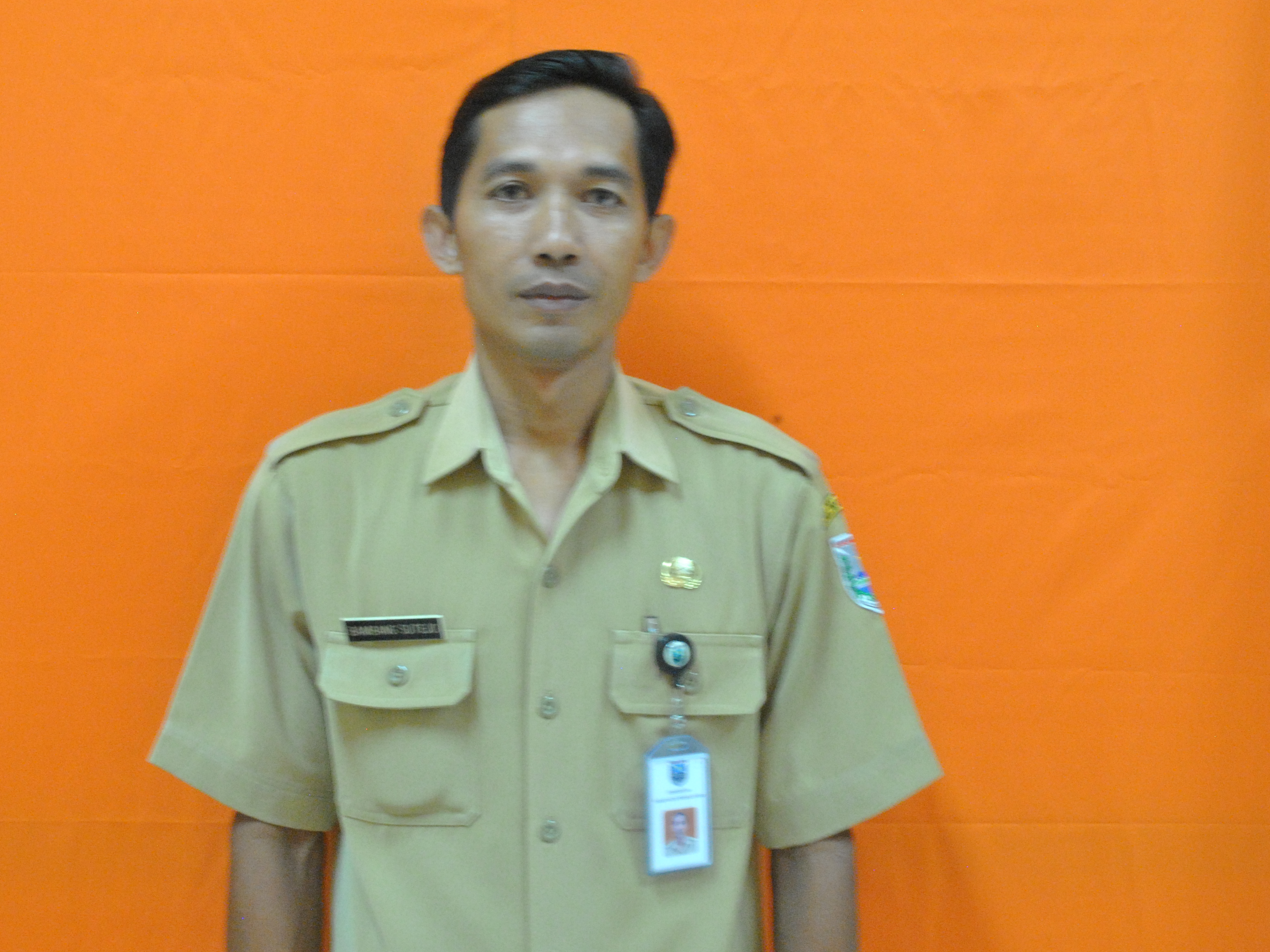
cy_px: 497
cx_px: 508
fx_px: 1981
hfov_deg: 35.4
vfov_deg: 27.0
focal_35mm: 54
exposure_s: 1/2
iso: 1600
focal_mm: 30
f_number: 4.5
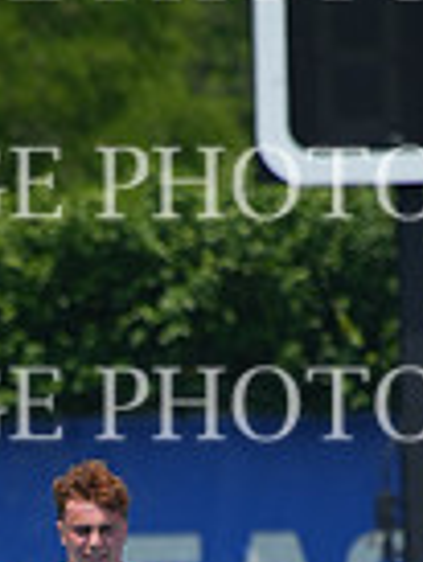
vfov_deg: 1.2
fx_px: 26533
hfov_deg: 0.9
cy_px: 734
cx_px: 68
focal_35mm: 1631
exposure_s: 1/2500
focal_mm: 400
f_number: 5.6
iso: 400
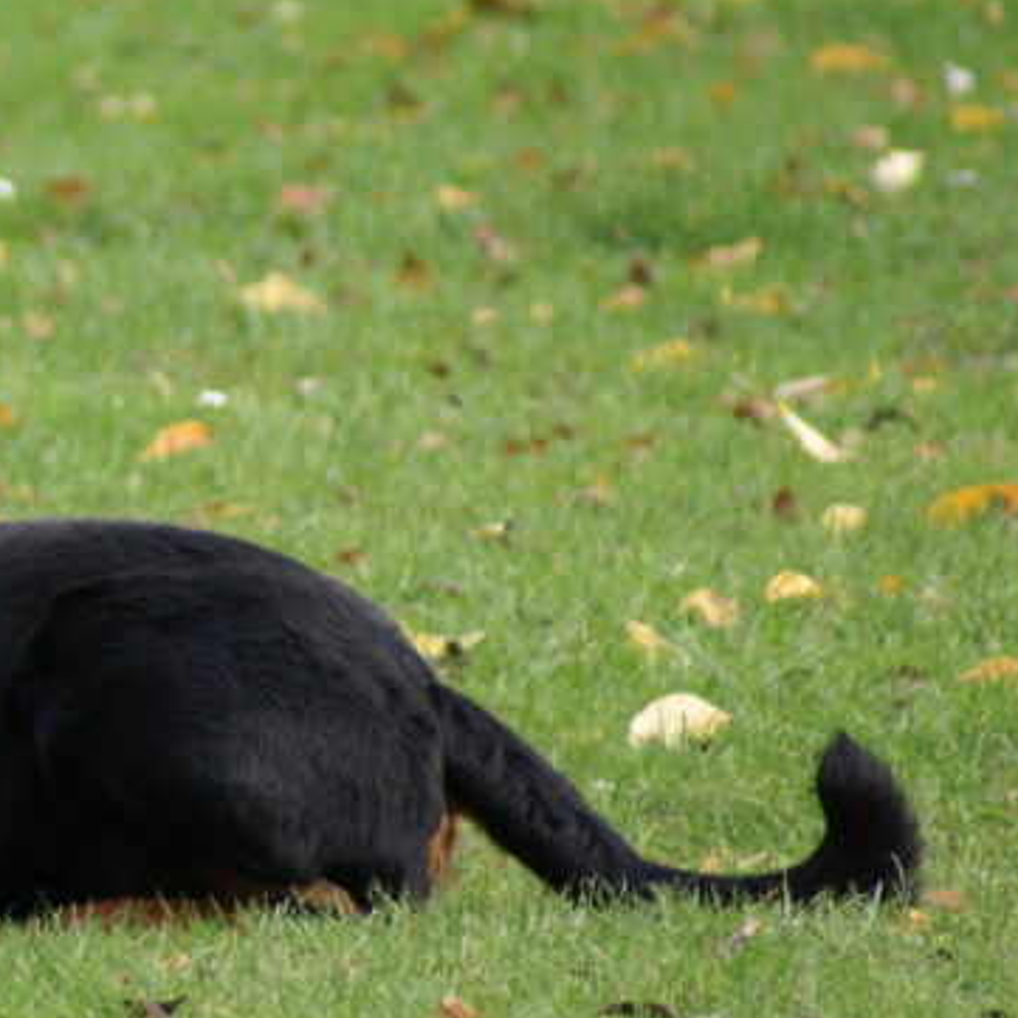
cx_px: -305
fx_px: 36166
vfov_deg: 1.6
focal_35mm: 1087
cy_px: 503
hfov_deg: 1.6
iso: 400
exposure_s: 1/320
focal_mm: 300
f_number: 5.6
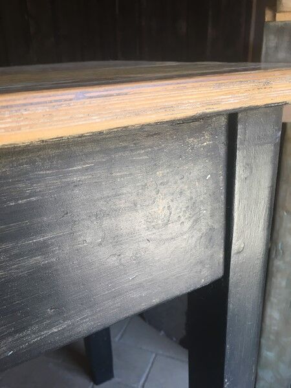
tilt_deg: -22.0
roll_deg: +3.7
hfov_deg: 48.2
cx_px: 146
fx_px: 325
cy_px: 194
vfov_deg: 61.7
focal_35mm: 29
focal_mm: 4.15
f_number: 2.2
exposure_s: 1/33
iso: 40
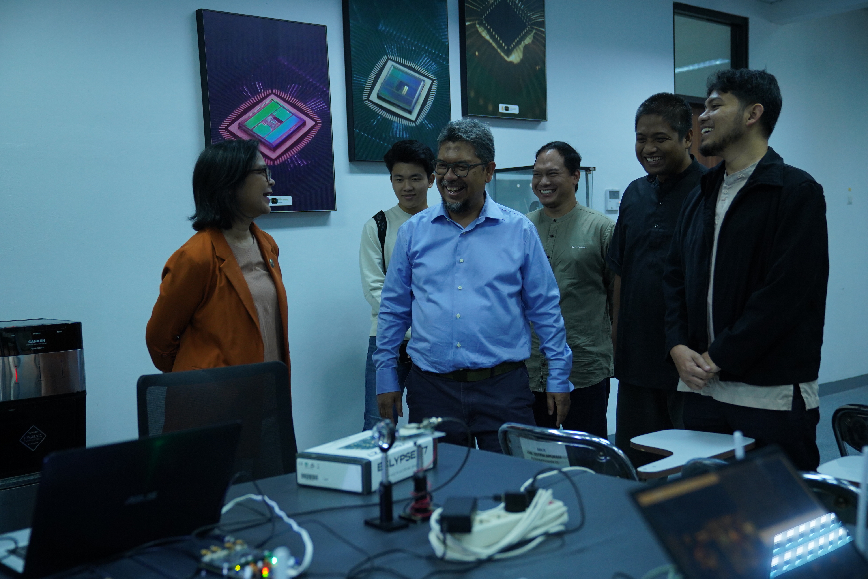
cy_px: 290
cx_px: 434
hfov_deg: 47.4
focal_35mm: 41
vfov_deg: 32.6
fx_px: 988
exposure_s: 1/320
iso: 2000
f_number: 2.8
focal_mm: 41
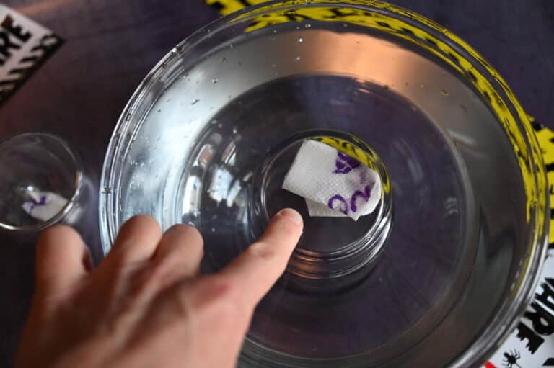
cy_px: 184
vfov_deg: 29.8
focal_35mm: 45
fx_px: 692
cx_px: 277
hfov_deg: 43.6
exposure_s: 1/125
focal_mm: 45
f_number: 4.2
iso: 2200
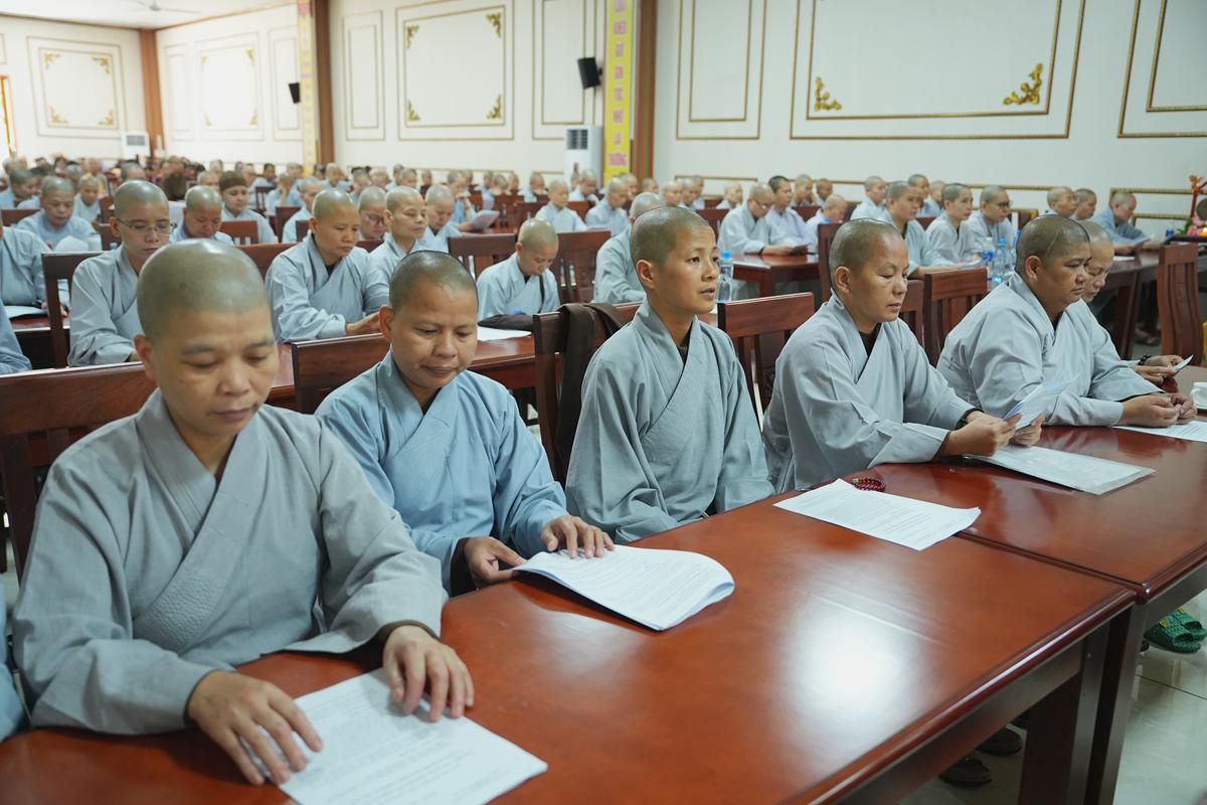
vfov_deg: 42.3
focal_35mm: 31
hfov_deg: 60.3
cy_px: 402
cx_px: 604
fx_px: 1039
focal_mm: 31
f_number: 3.2
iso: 3200
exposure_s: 1/125
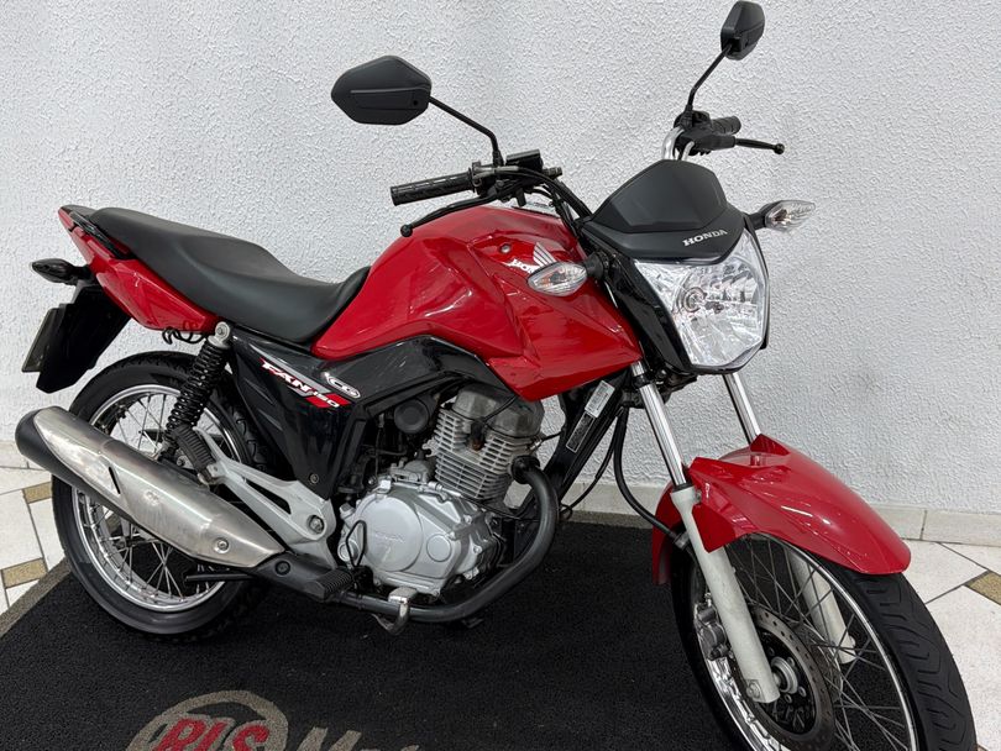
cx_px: 500
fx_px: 694
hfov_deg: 71.6
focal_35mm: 24
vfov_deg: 56.8
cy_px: 376
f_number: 1.78
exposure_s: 1/60
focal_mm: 6.76
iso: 100
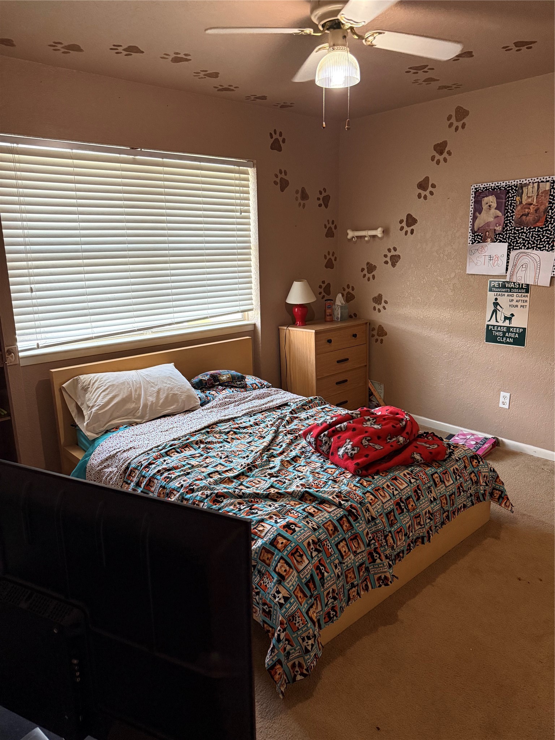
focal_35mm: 24
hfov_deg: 56.8
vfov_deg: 71.6
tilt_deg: -13.8
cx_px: 278
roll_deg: +0.0
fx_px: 513
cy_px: 370
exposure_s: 1/60
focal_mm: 6.76
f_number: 1.78
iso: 640
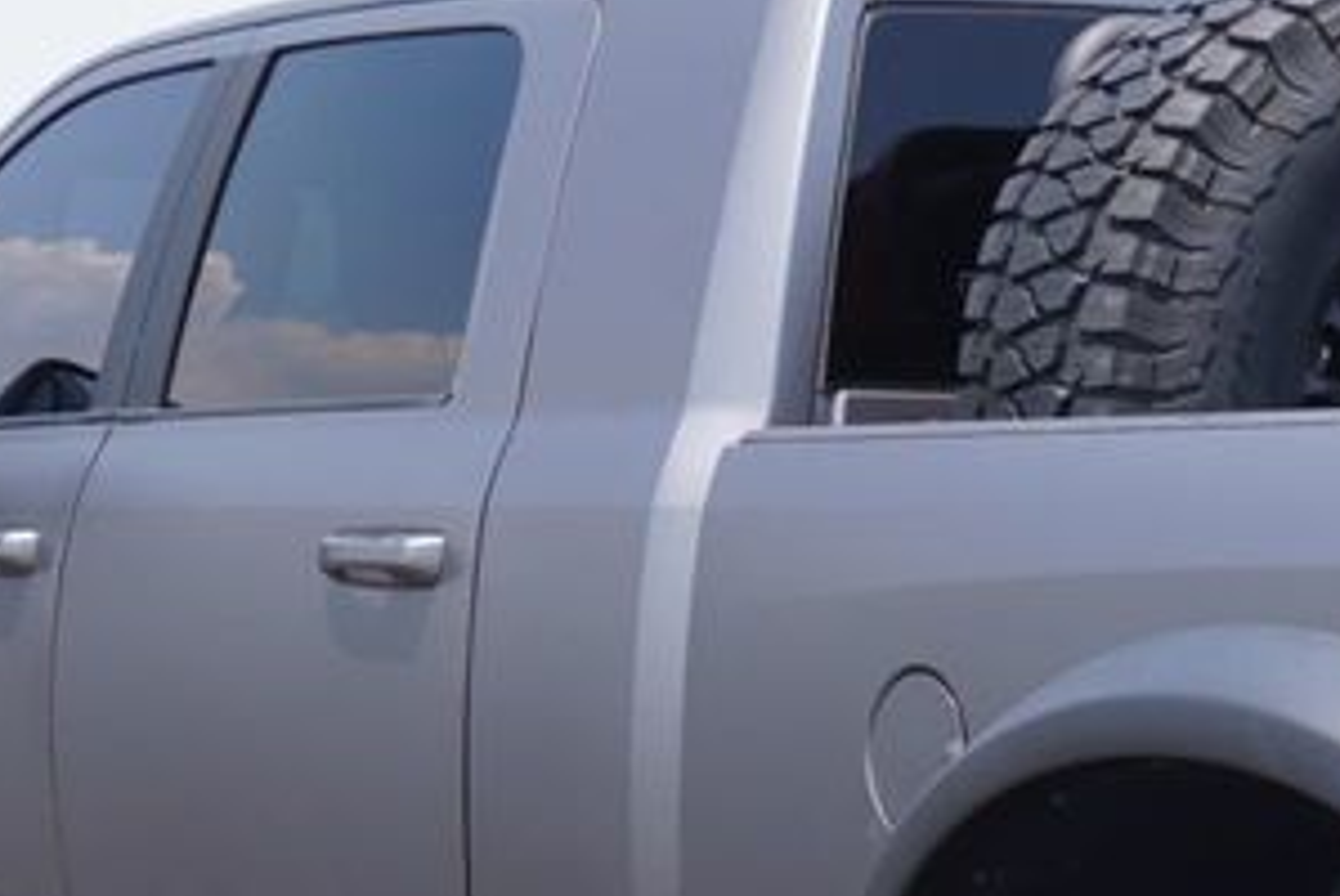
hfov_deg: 17.5
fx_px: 4210
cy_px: 1066
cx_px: 1474
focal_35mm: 113
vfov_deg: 11.9
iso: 100
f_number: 7.1
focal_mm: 22
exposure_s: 1/160
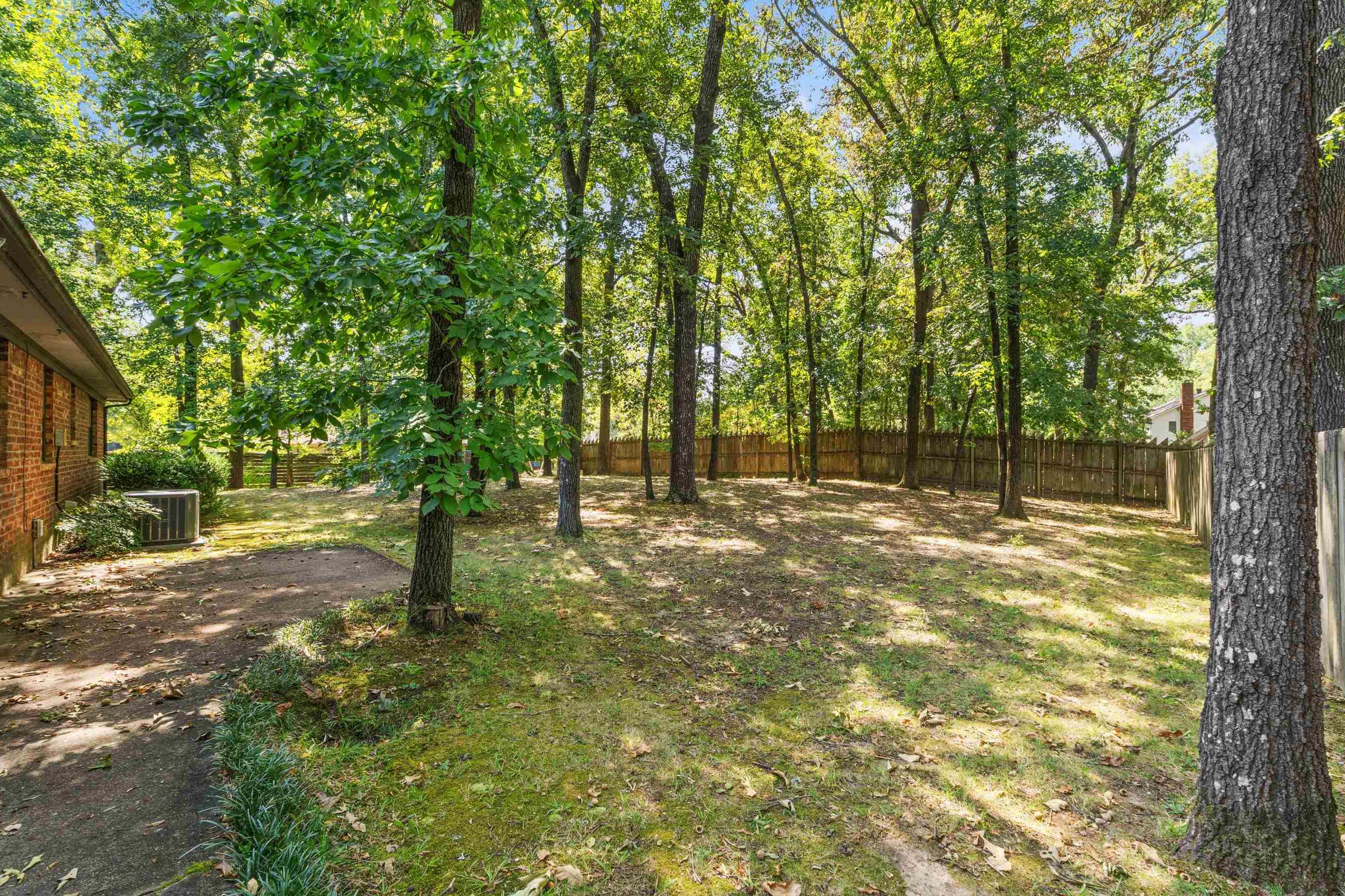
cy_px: 449
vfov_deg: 73.7
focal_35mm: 16
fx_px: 598
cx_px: 676
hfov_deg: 96.7
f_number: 8
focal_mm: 10
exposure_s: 1/10
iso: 320
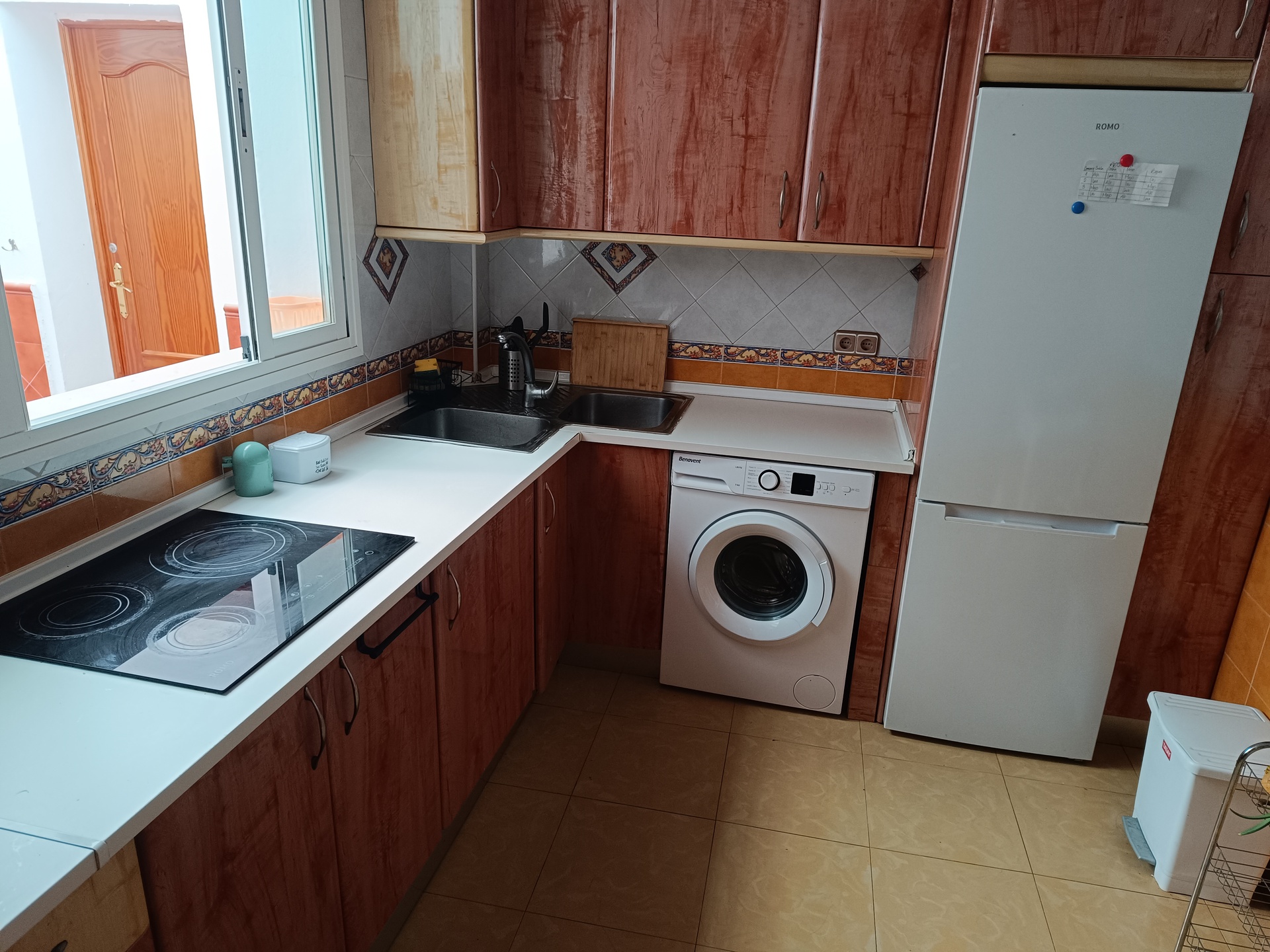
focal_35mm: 24
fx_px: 881
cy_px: 476
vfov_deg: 56.8
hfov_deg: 71.6
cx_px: 635
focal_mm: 5.59
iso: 382
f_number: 1.88
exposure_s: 1/101
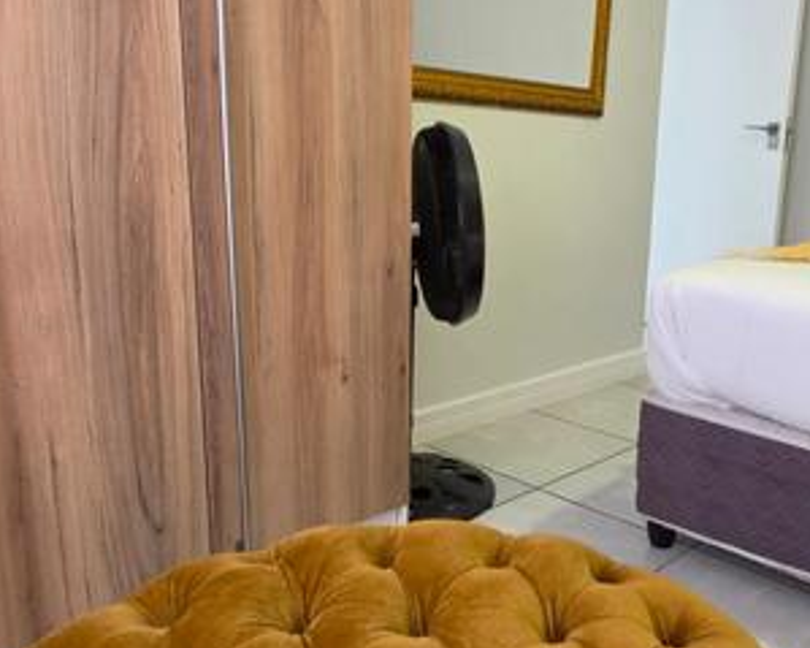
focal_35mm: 34
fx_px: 815
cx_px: 582
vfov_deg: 43.2
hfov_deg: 51.2
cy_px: 366
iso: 200
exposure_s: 1/50
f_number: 1.9
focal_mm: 2.2
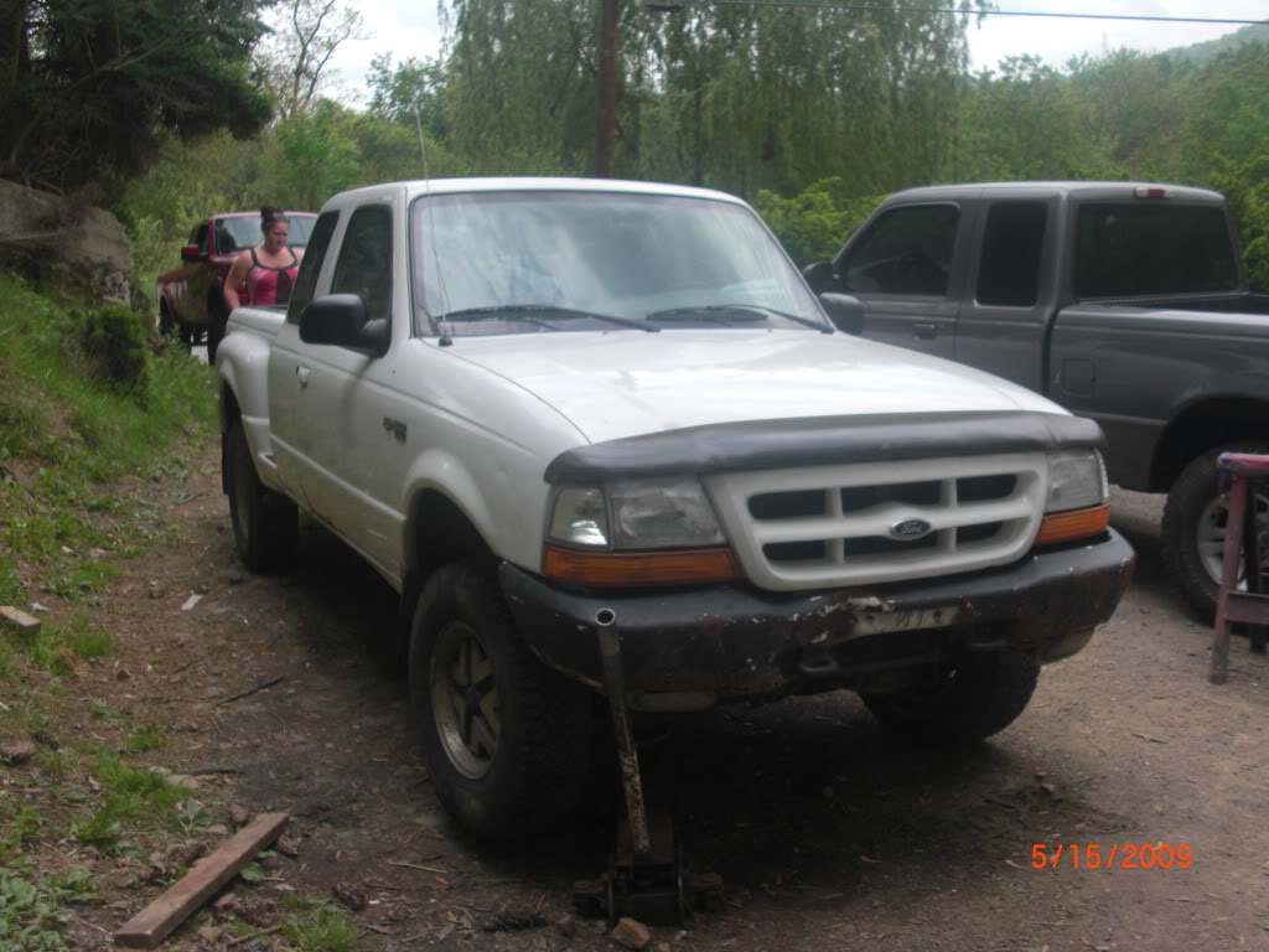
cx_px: 634
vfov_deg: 39.7
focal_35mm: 36
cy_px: 476
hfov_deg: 51.4
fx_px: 1320
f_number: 2.8
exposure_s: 1/500
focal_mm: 6.3
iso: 50
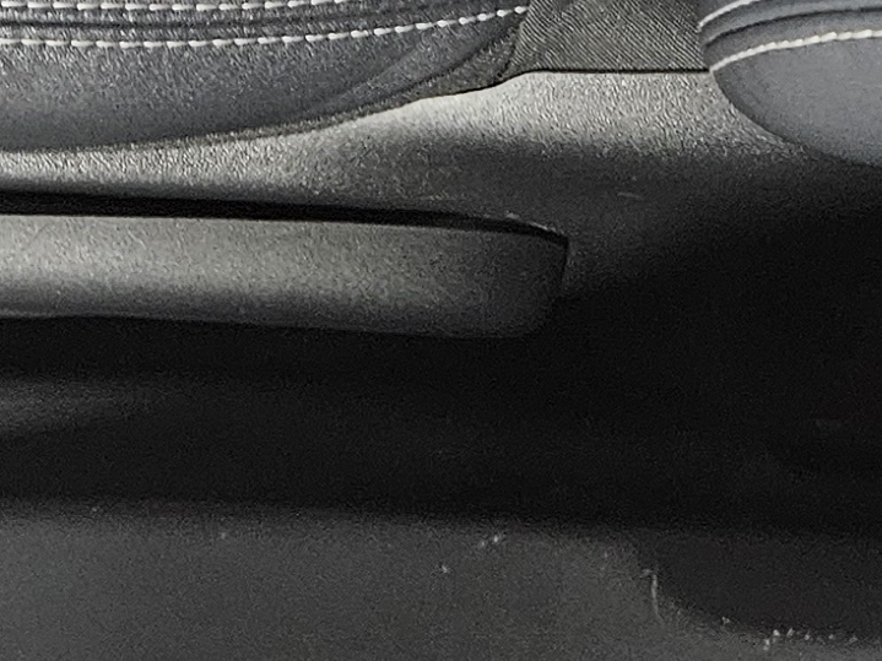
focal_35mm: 128
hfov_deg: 15.1
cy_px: -839
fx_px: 3261
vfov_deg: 10.3
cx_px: 918
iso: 800
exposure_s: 1/24
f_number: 1.8
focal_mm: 5.4
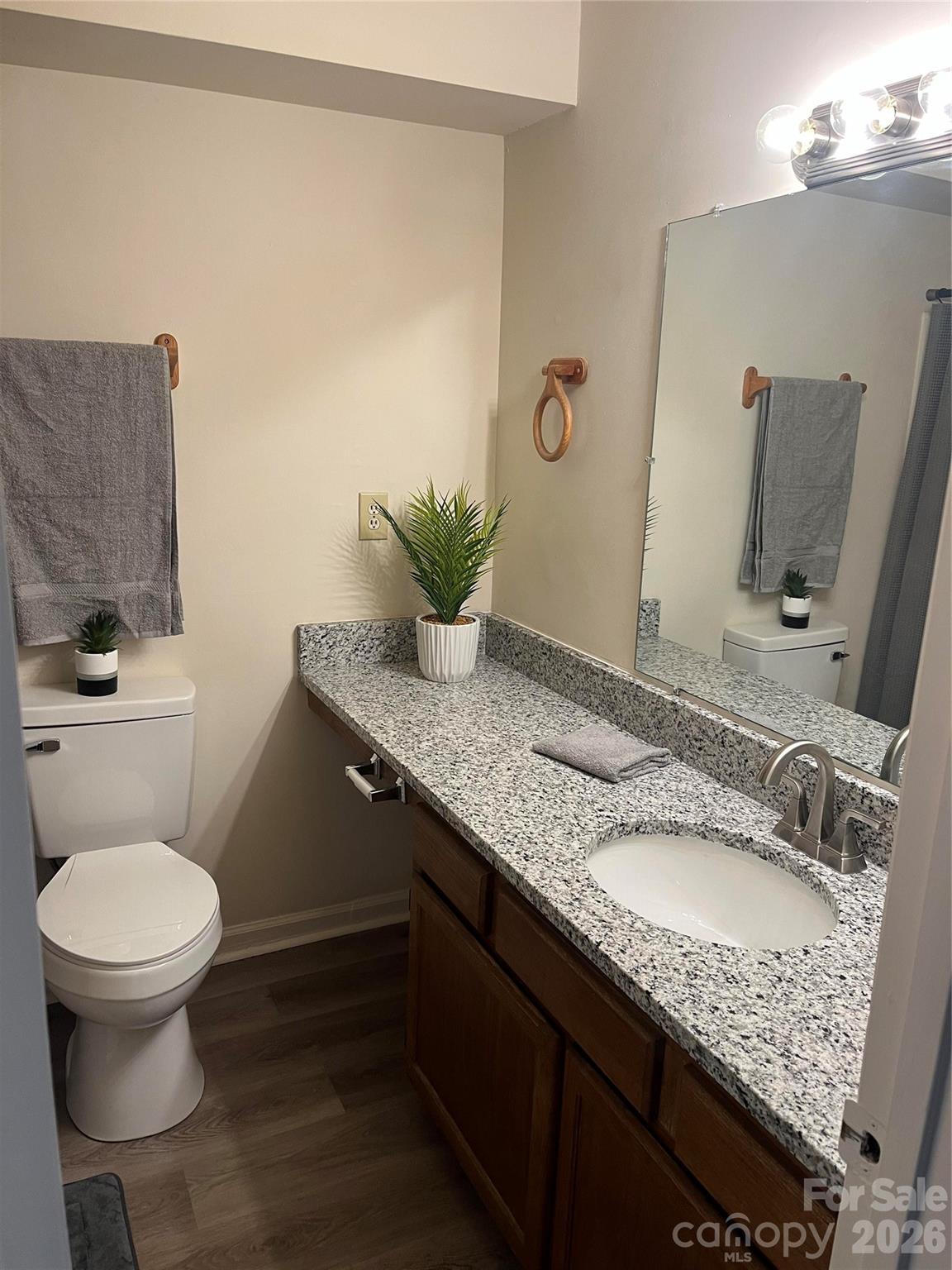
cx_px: 476
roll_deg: -1.1
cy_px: 635
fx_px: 953
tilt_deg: -14.4
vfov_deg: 67.3
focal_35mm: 26
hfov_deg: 53.1
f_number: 1.6
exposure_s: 1/60
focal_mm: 5.1
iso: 80
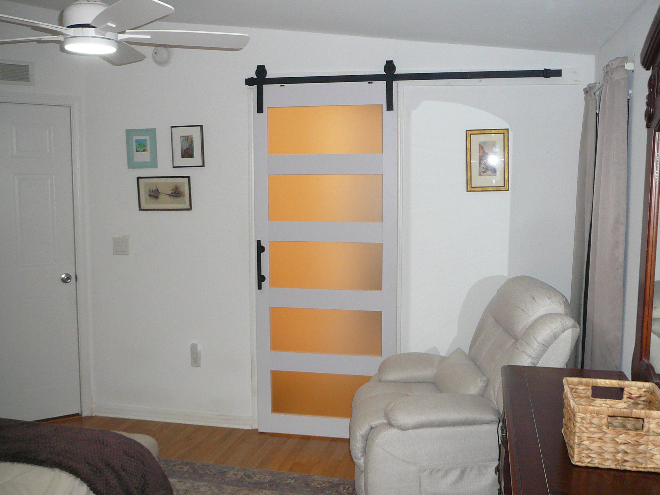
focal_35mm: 35
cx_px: 330
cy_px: 248
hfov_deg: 52.6
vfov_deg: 40.7
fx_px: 667
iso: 200
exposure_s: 1/30
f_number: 2.8
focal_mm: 5.2
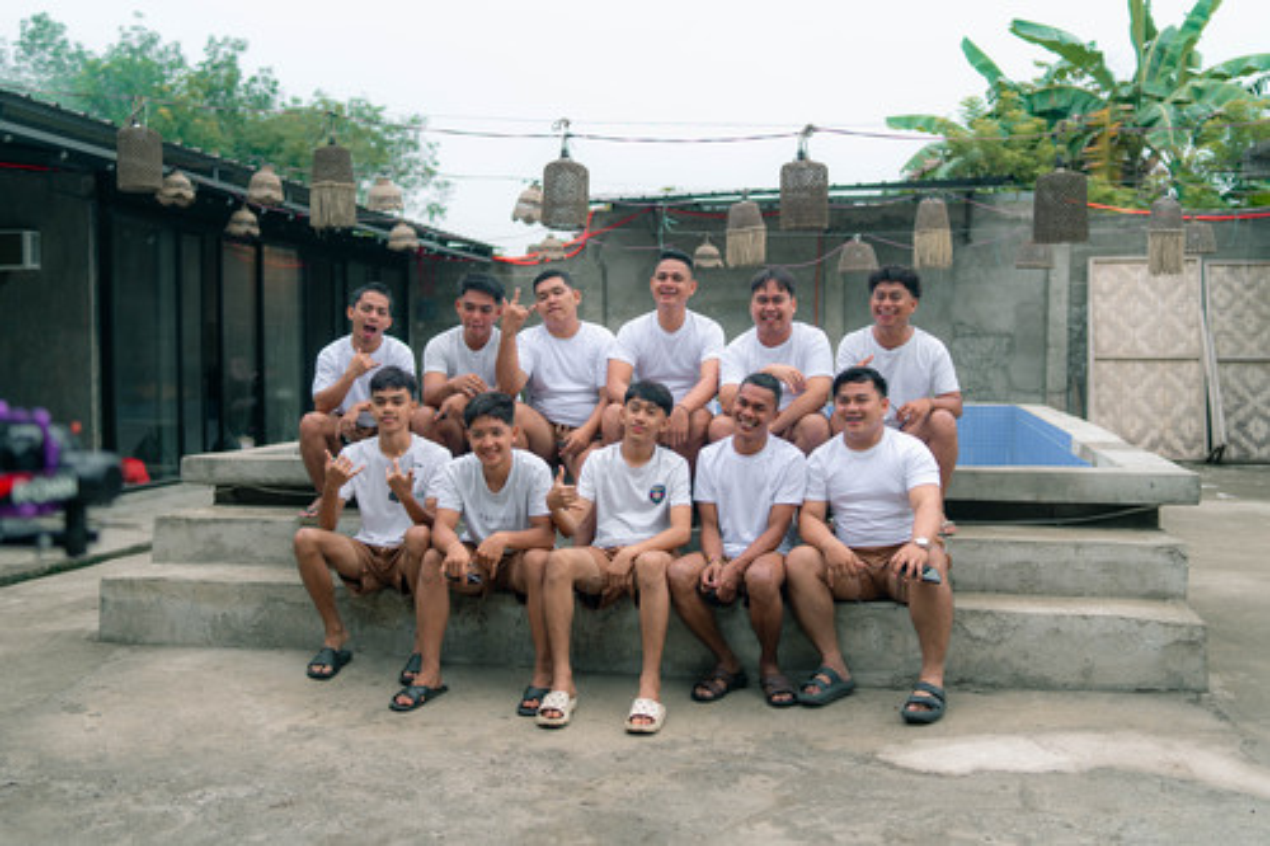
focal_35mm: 35
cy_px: 423
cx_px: 635
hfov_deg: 54.5
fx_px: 1234
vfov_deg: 37.8
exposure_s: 1/400
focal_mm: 35
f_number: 2
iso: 160
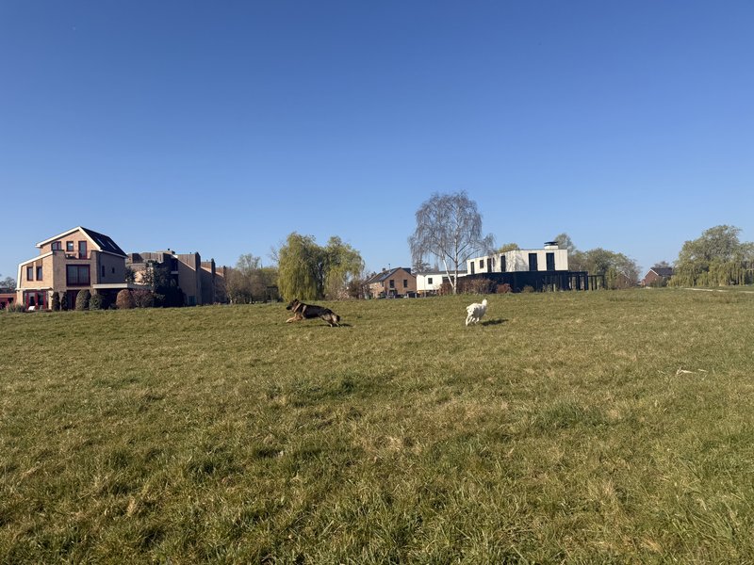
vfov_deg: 56.8
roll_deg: +0.4
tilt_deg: +2.6
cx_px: 377
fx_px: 523
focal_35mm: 24
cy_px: 282
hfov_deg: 71.6
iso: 80
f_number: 1.78
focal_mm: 6.76
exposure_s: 1/4975
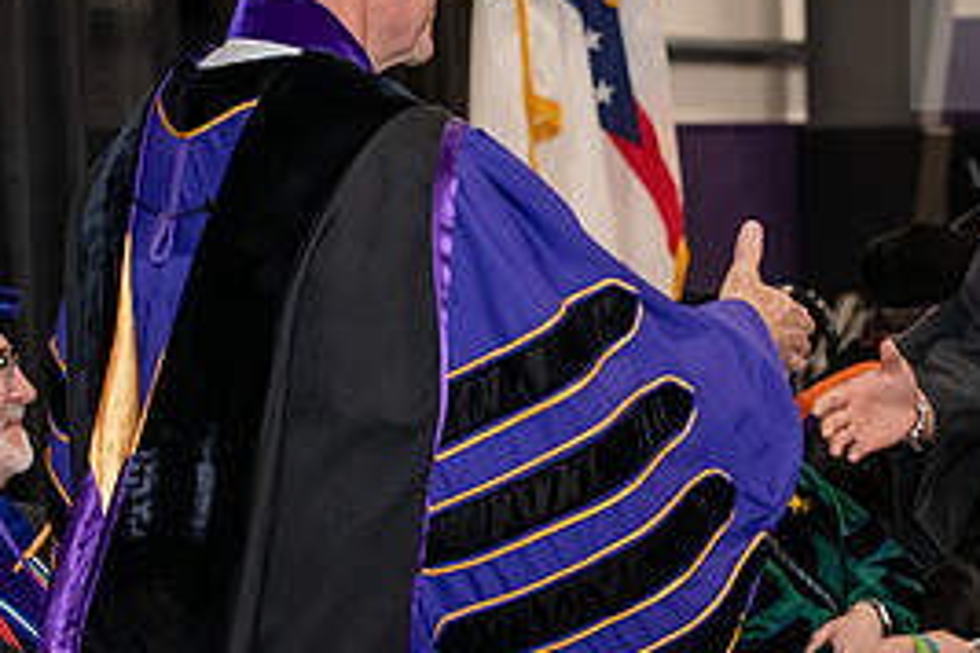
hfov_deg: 13.4
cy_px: 248
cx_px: 800
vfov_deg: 9.0
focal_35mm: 152
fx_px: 4137
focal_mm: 70
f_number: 5
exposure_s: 1/200
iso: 2500
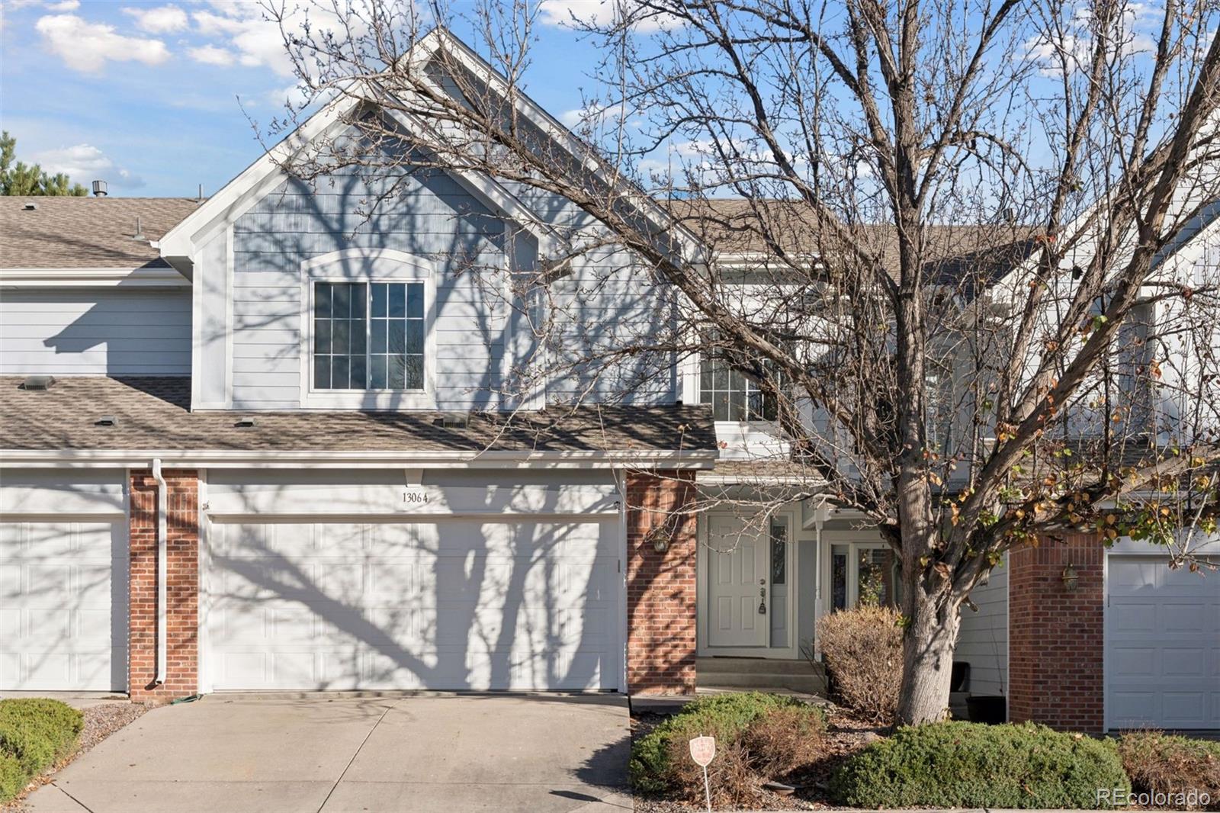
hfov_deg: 48.5
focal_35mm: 40
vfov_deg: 33.4
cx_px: 610
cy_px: 406
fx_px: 1355
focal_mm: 40
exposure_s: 1/1000
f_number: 9
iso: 400
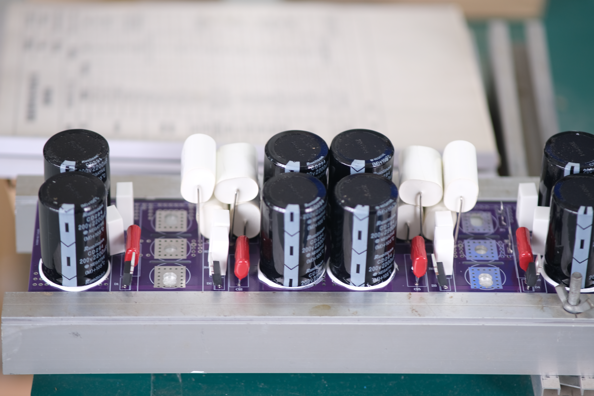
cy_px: 198
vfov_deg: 10.7
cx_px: 297
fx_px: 2112
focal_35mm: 128
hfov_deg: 16.0
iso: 250
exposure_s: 1/80
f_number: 1.8
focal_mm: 85
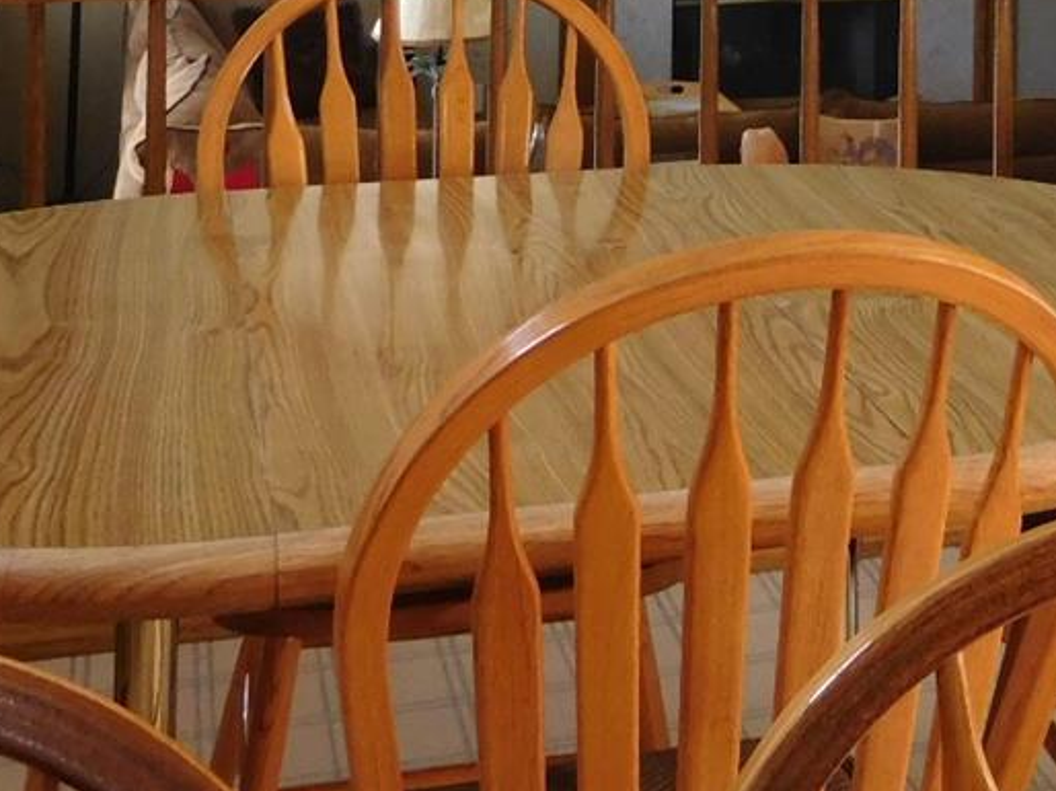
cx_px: 968
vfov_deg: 18.3
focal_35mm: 73
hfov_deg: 25.8
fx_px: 2226
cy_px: -339
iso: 280
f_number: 3.4
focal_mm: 4.5
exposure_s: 1/30
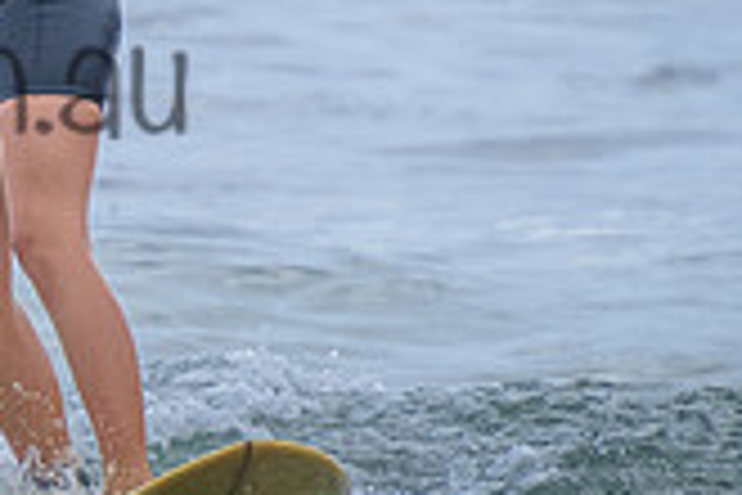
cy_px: 12
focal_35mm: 1724
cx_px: -75
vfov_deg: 0.8
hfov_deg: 1.2
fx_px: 35531
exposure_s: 1/1600
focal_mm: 400
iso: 200
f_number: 5.6
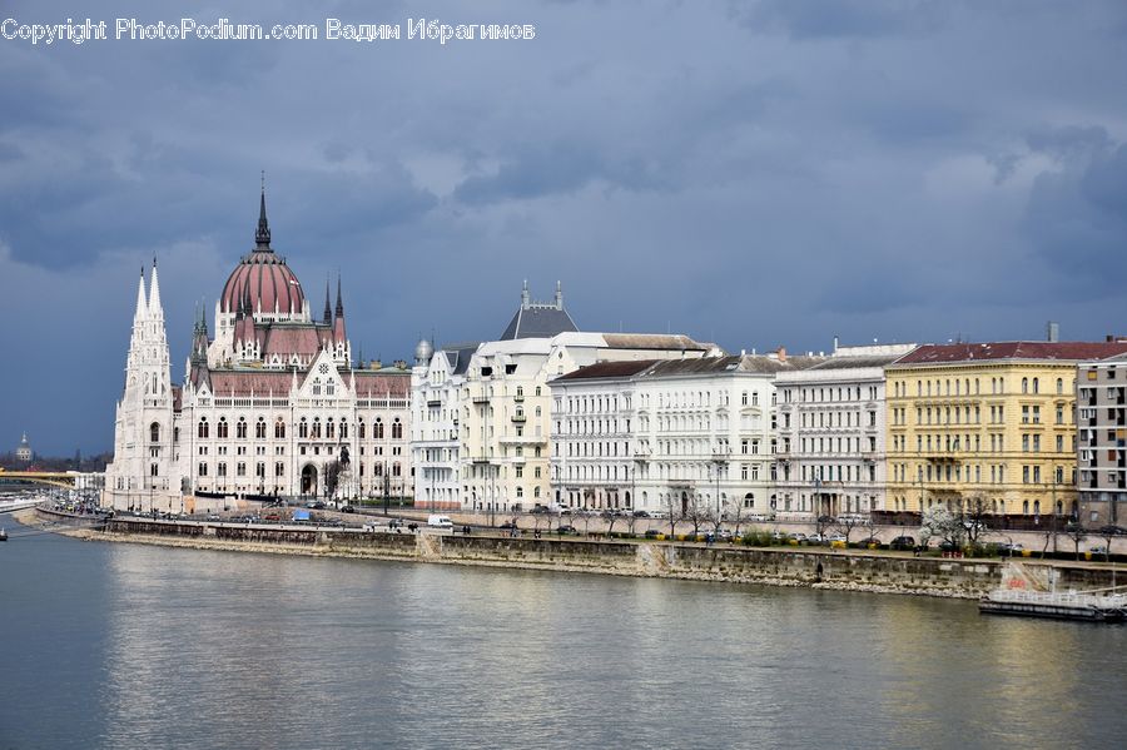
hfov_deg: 20.6
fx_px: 3097
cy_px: 375
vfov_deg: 13.8
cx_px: 564
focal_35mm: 99
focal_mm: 66
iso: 180
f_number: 8
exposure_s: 1/500
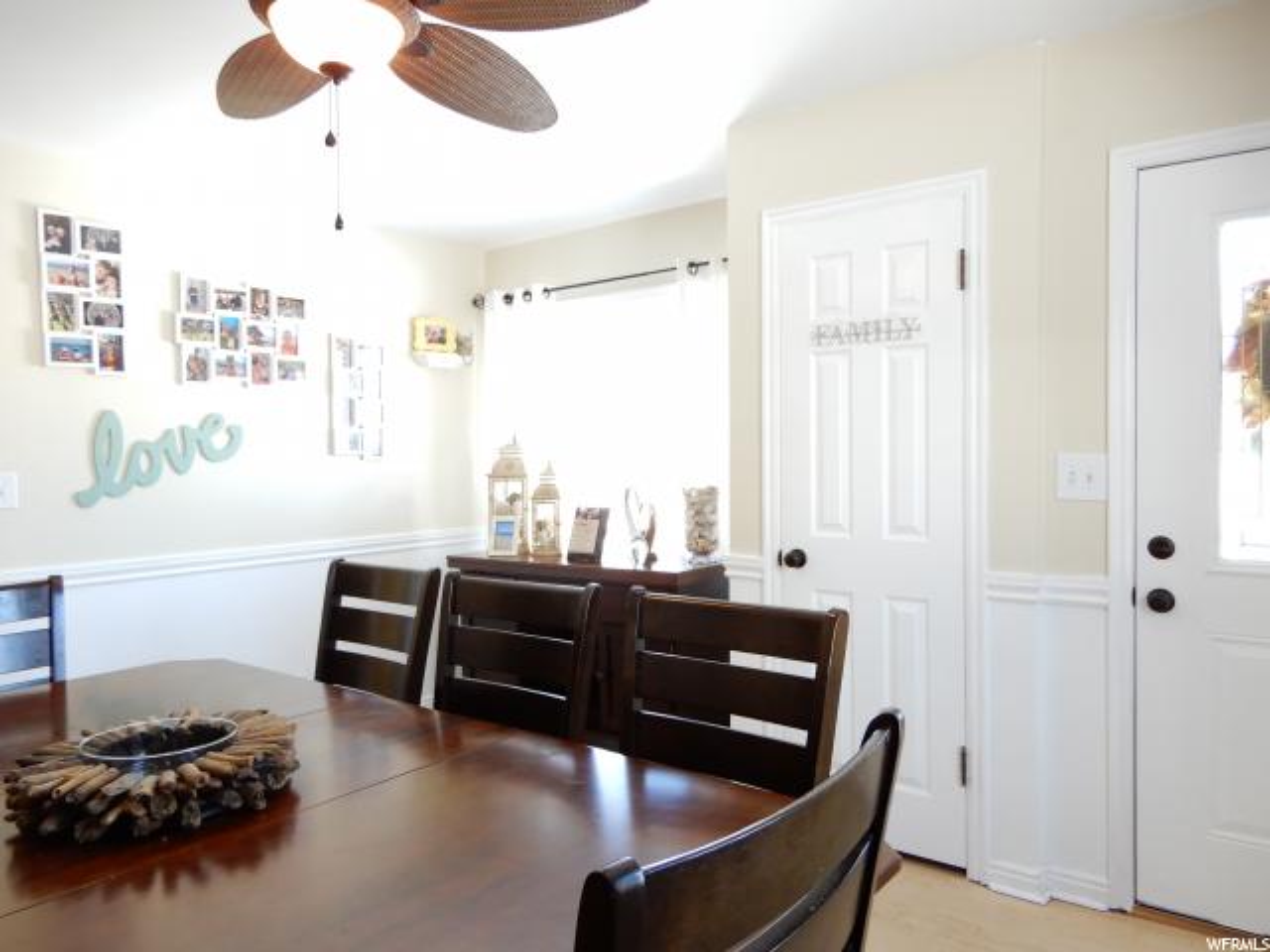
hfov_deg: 71.6
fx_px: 881
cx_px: 635
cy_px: 476
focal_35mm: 24
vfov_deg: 56.8
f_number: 3.4
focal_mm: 4.3
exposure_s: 1/30
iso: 180
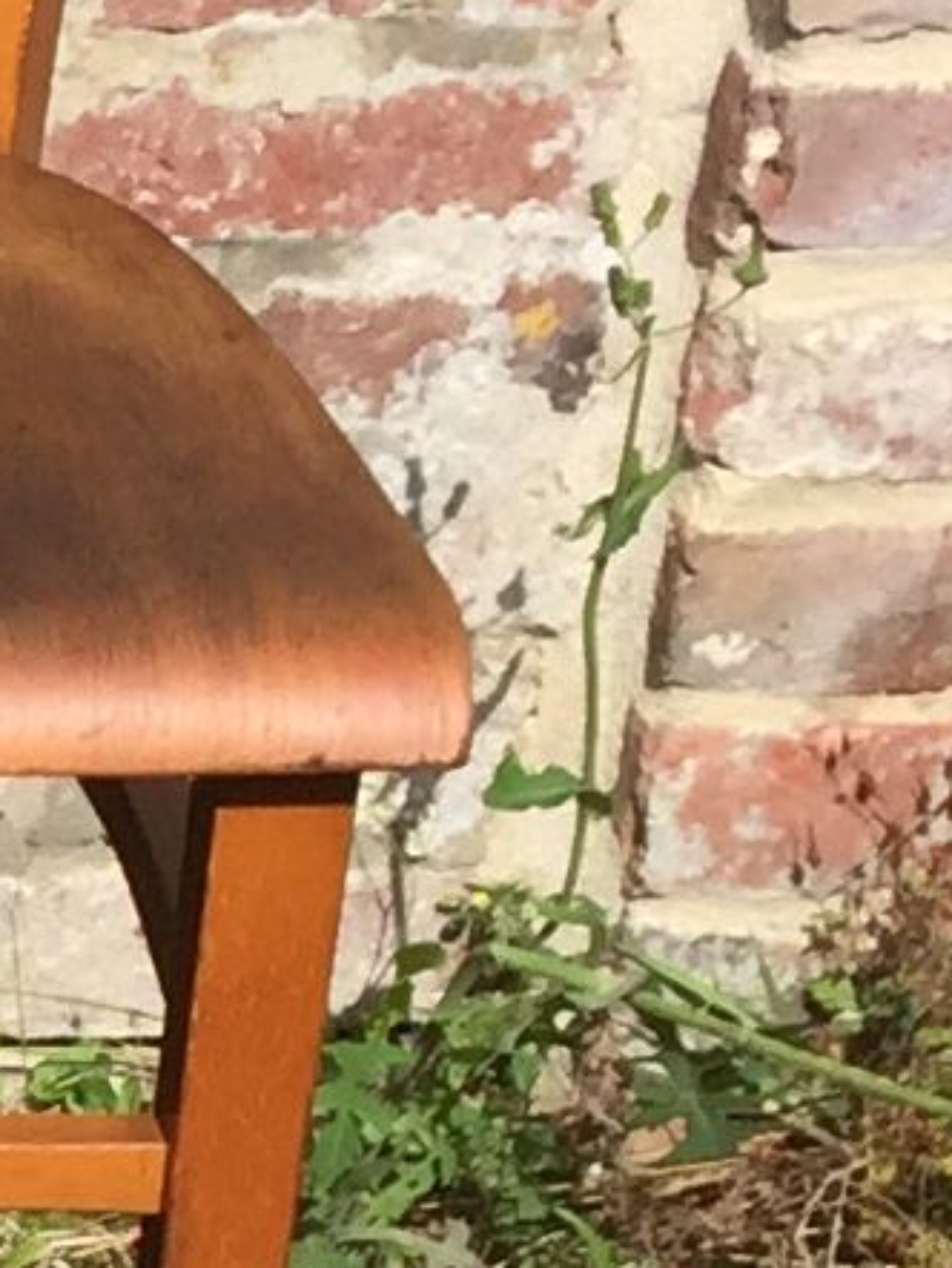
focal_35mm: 214
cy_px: 1899
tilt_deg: -34.0
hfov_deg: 6.1
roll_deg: +3.9
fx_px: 7840
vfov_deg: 9.0
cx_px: -2440
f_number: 2.2
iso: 32
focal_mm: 4.15
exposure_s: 1/1647
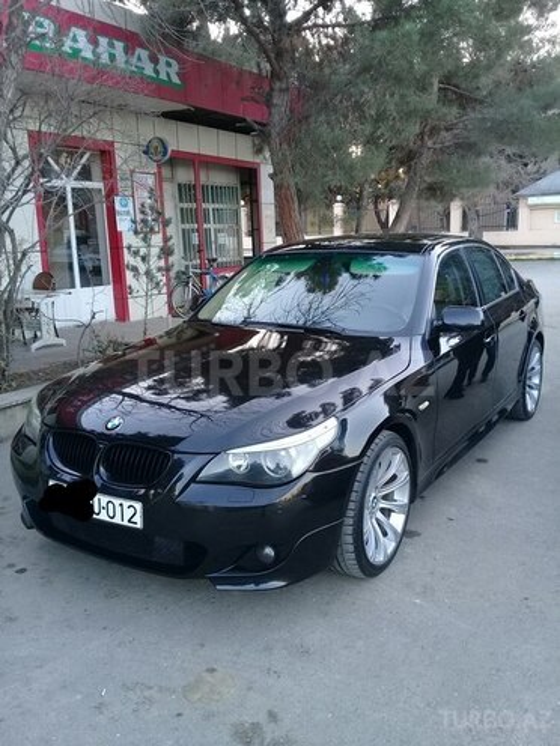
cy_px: 373
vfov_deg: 58.4
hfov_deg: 45.4
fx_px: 669
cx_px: 280
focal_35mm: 31
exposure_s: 1/50
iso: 64
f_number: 2.2
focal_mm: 3.3
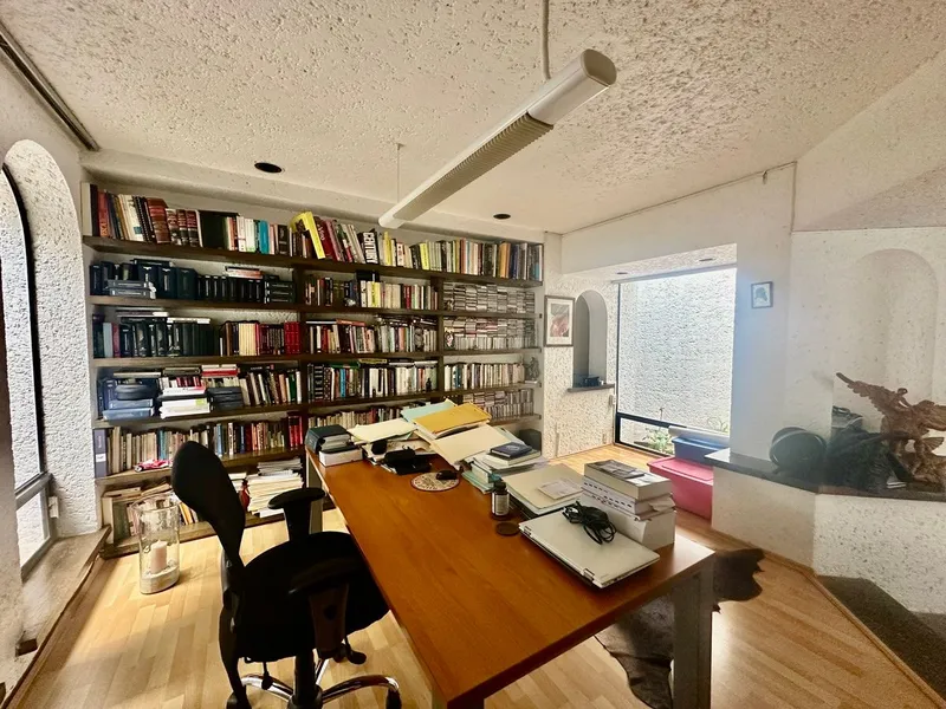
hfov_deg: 102.1
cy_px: 354
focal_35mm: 14
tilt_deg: -2.7
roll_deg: +0.0
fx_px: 383
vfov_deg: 85.7
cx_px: 473
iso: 320
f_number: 2.2
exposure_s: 1/95
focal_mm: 2.22
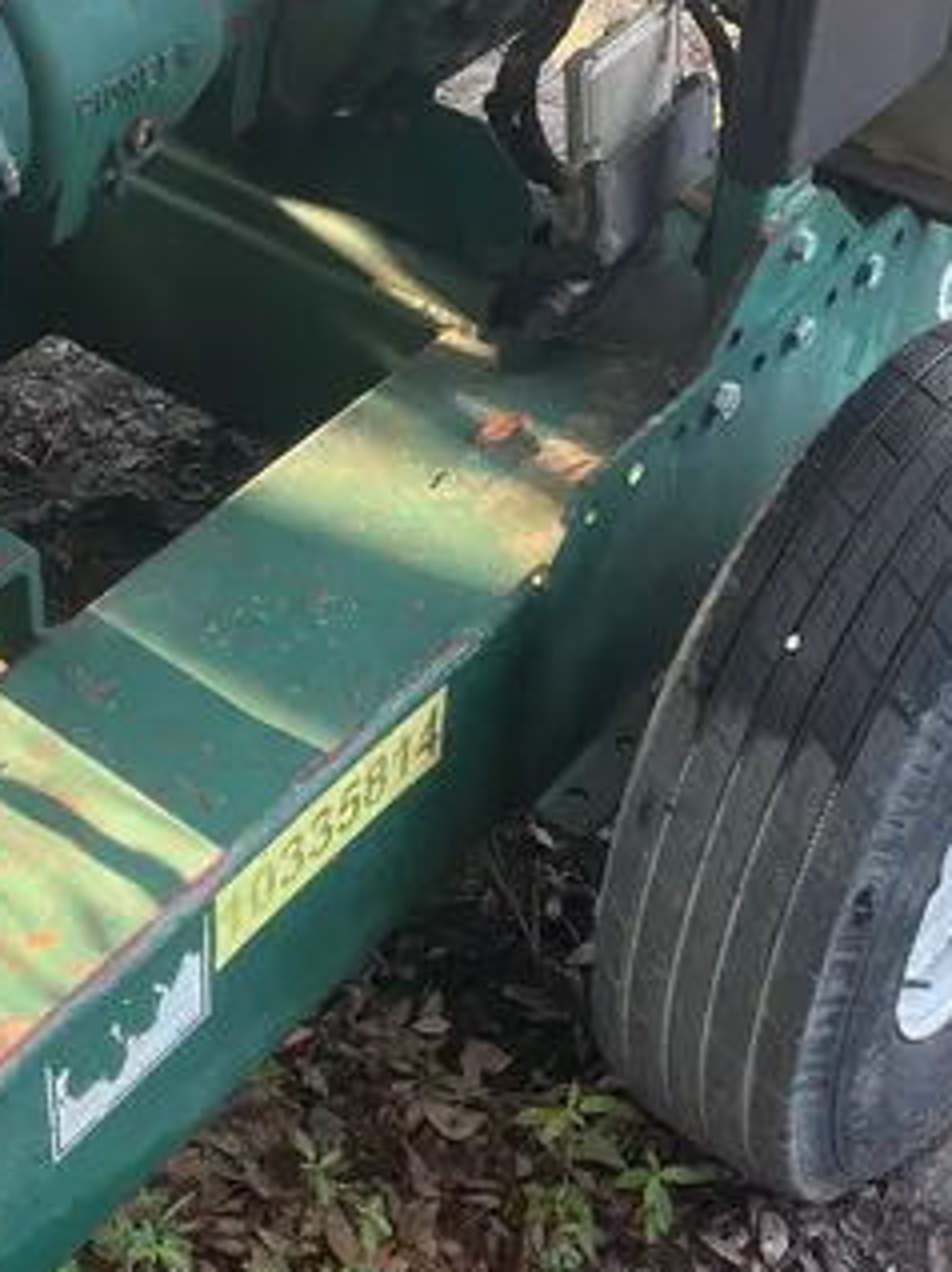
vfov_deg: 31.3
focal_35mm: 60
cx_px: 212
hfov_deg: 24.1
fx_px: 2203
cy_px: 238
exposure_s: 1/121
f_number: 1.6
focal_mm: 5.1
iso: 100
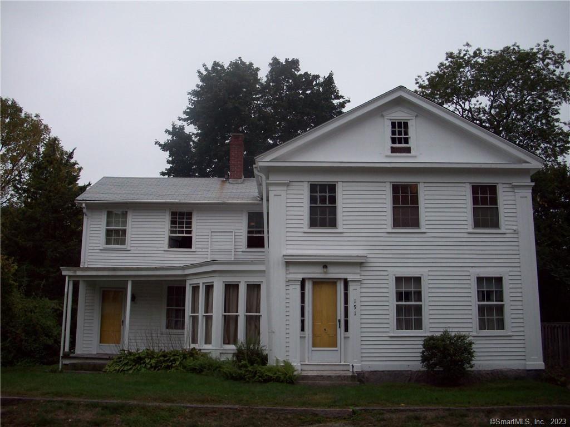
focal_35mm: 37
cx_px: 285
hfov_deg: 50.1
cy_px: 214
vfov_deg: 38.7
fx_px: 609
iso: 80
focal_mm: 6.2
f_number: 2.8
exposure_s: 1/571
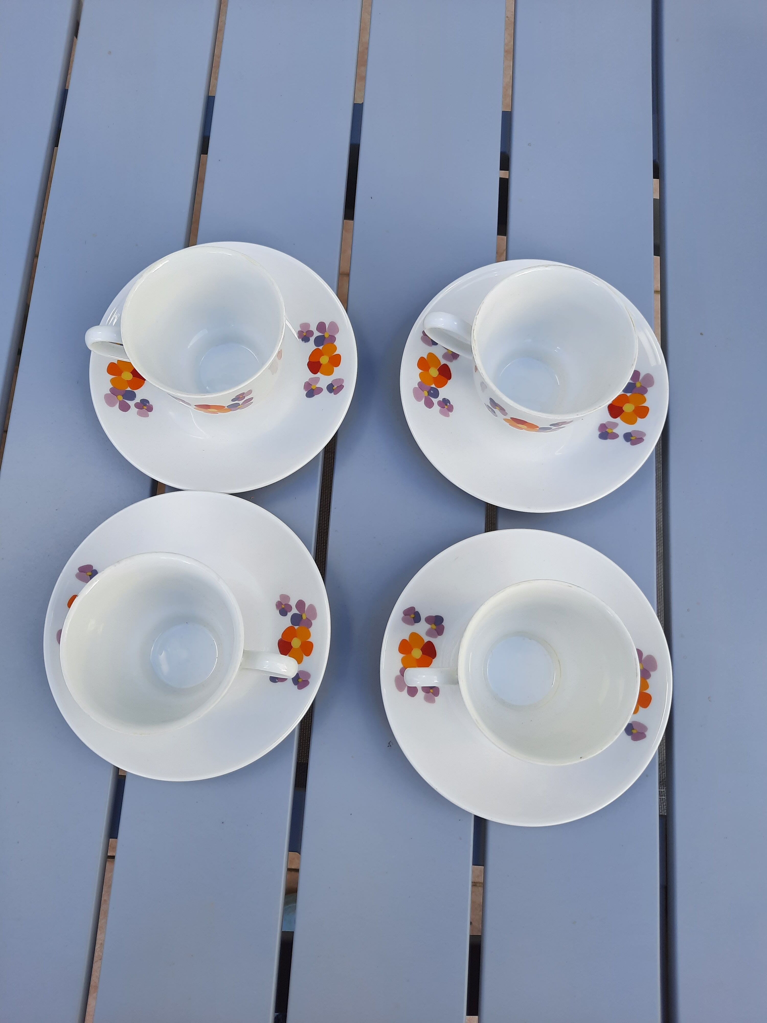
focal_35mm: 25
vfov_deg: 69.4
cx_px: 384
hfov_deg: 54.9
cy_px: 512
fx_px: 739
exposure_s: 1/158
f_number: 2
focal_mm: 4.6
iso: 32
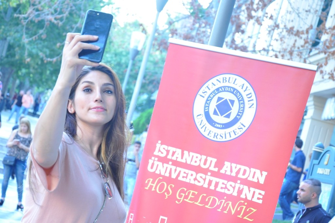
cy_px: 112
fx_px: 920
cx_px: 168
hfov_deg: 20.6
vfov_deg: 13.8
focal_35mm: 99
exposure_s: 1/100
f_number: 5.3
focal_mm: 66
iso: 1600
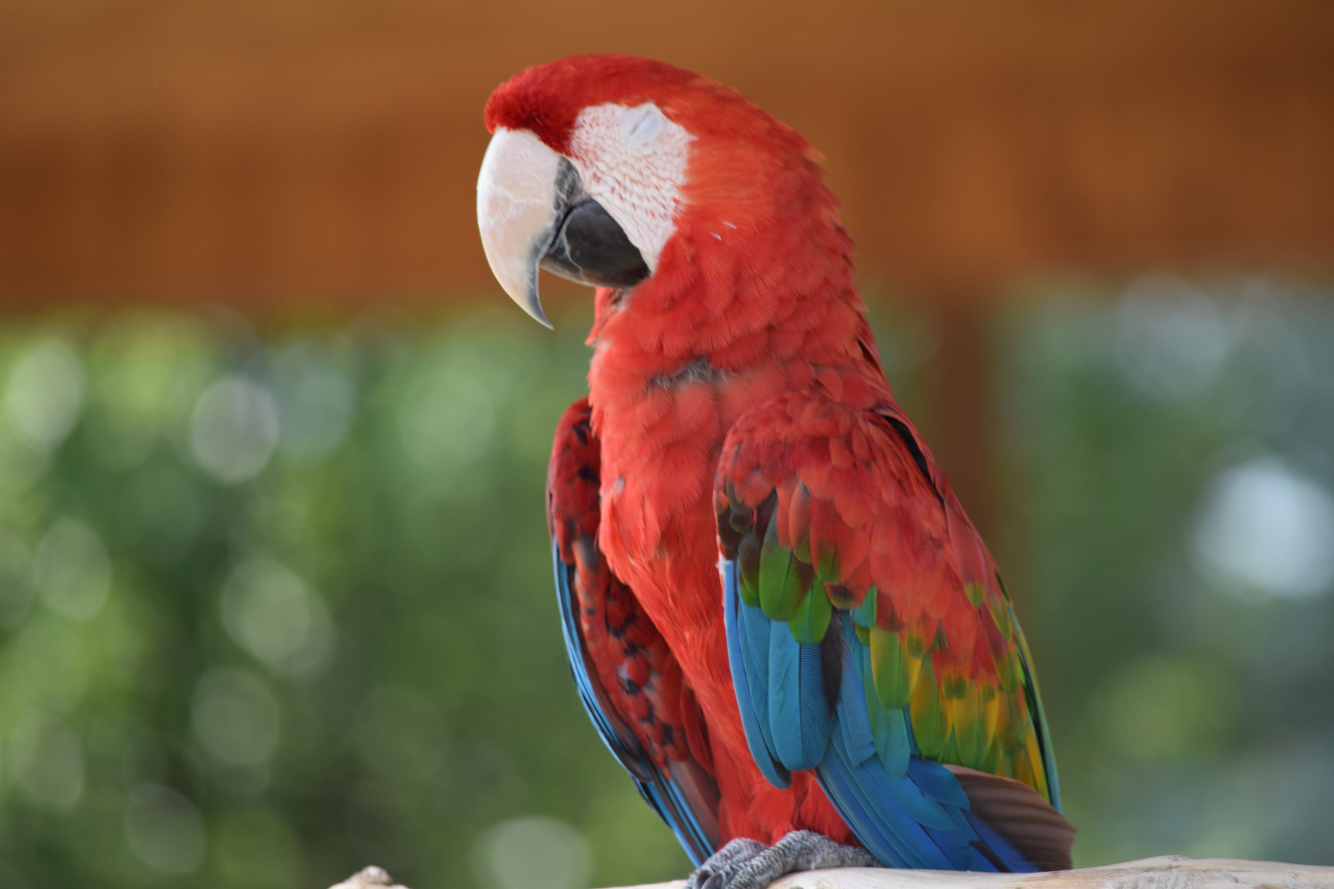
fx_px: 13339
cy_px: 444
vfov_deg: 3.8
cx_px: 667
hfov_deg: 5.7
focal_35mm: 360
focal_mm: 240
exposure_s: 1/100
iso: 100
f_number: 5.3
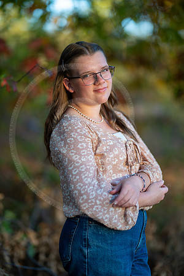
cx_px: 92
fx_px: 652
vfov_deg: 23.9
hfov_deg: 16.1
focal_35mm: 85
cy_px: 138
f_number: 1.2
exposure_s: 1/640
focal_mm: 85
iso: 160
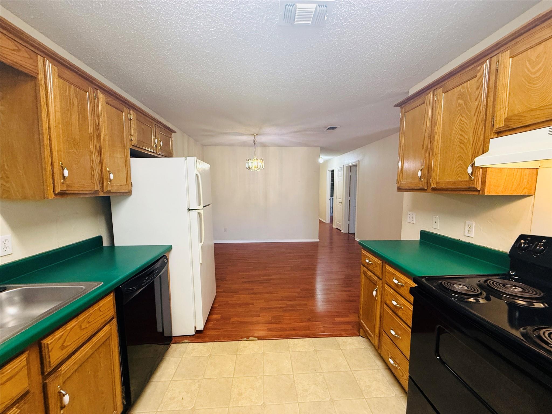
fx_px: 223
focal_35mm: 14
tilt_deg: -3.7
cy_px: 207
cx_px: 276
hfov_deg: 102.1
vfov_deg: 85.7
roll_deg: +0.4
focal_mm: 2.22
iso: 200
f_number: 2.2
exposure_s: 1/60
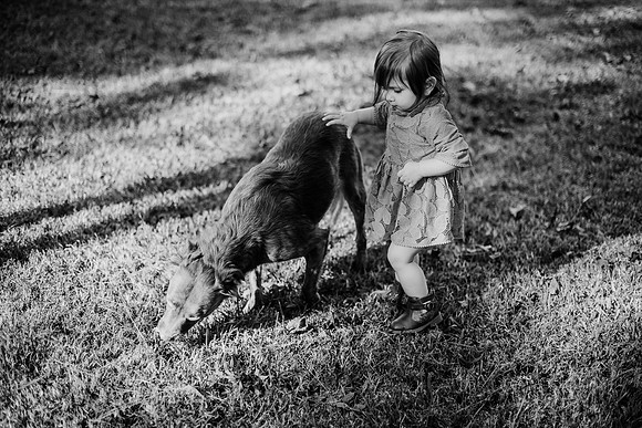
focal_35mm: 50
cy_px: 214
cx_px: 321
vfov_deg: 27.0
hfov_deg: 39.6
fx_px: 892
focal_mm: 50
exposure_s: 1/1000
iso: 160
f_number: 2
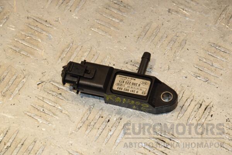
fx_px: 1015
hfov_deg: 13.0
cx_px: 116
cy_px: 78
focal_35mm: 158
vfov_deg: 8.7
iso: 800
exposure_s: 1/200
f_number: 10
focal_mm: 105
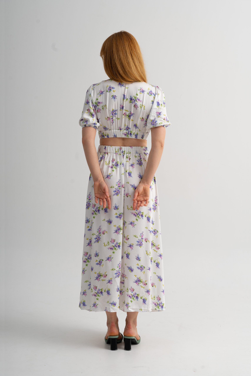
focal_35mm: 62
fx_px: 651
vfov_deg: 32.2
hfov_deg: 21.8
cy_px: 188
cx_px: 126
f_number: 8
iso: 100
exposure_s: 1/125
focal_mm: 62.3
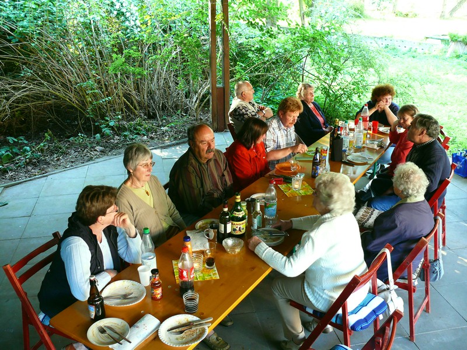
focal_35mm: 35
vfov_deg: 40.7
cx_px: 234
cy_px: 175
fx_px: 472
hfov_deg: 52.6
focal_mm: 7.4
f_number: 2.8
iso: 200
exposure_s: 1/20
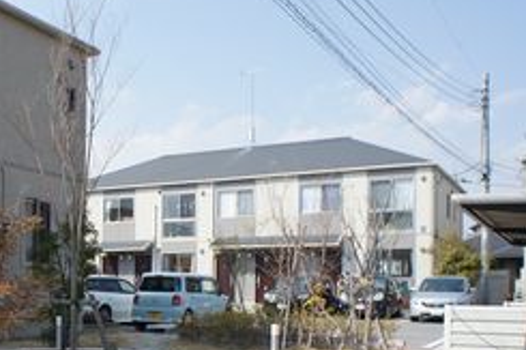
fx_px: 715
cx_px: 122
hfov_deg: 39.1
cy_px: 290
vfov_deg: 26.9
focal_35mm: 49
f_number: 6.3
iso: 200
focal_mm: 16
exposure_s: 1/500
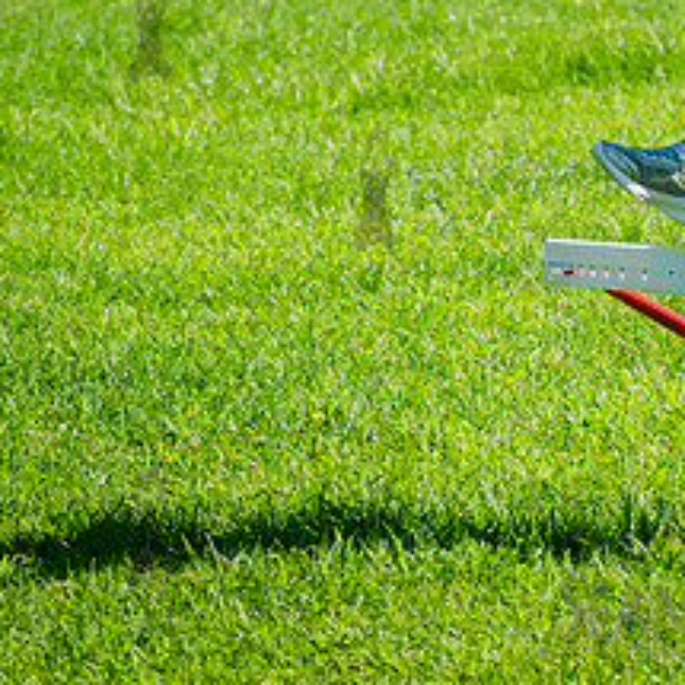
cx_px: 821
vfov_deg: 6.1
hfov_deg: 6.0
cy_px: 139
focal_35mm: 288
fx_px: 6448
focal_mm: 92
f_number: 4
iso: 200
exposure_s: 1/1000
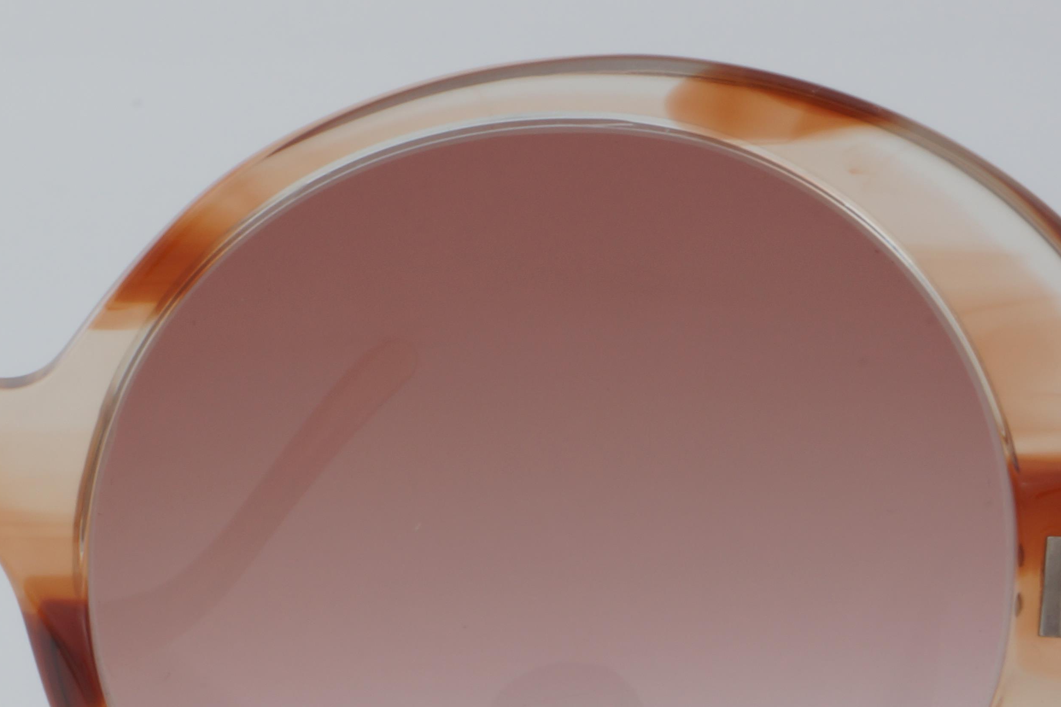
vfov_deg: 6.9
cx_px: -84
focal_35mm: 199
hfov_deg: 10.2
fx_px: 5871
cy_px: 608
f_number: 32
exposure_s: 1/4
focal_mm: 55
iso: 100
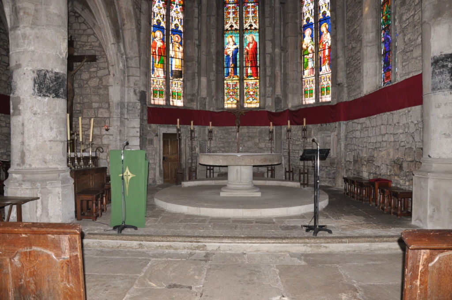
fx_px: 339
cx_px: 226
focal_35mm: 27
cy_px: 150
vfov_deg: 47.8
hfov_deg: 67.4
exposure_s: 1/60
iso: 640
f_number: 4
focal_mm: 18
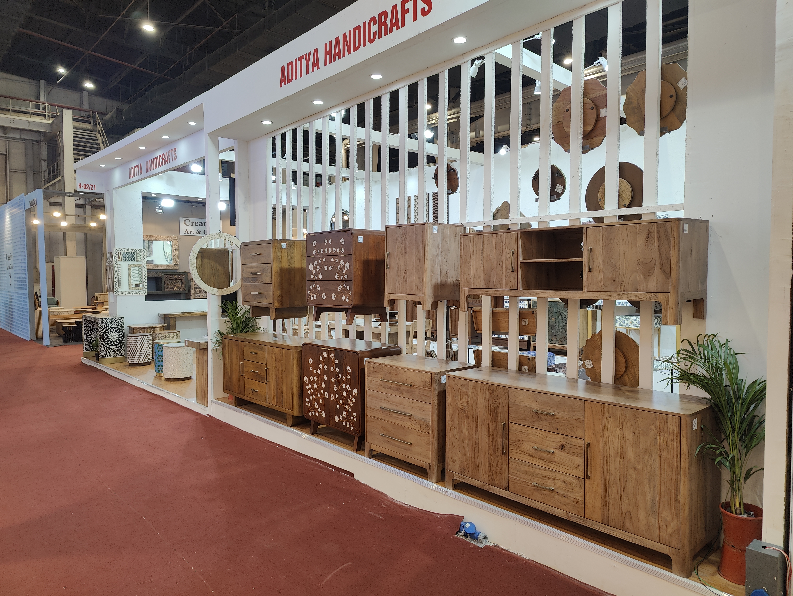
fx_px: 527
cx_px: 396
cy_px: 298
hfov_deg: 73.9
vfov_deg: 59.0
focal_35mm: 23
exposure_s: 1/100
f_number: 1.8
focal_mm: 6.06
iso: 100
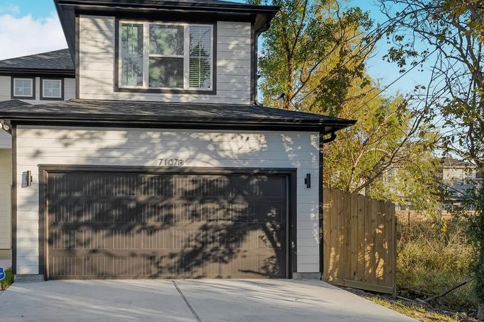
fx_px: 333
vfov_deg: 51.3
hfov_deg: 69.3
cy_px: 126
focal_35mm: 25
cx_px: 149
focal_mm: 11
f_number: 8
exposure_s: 1/50
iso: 100
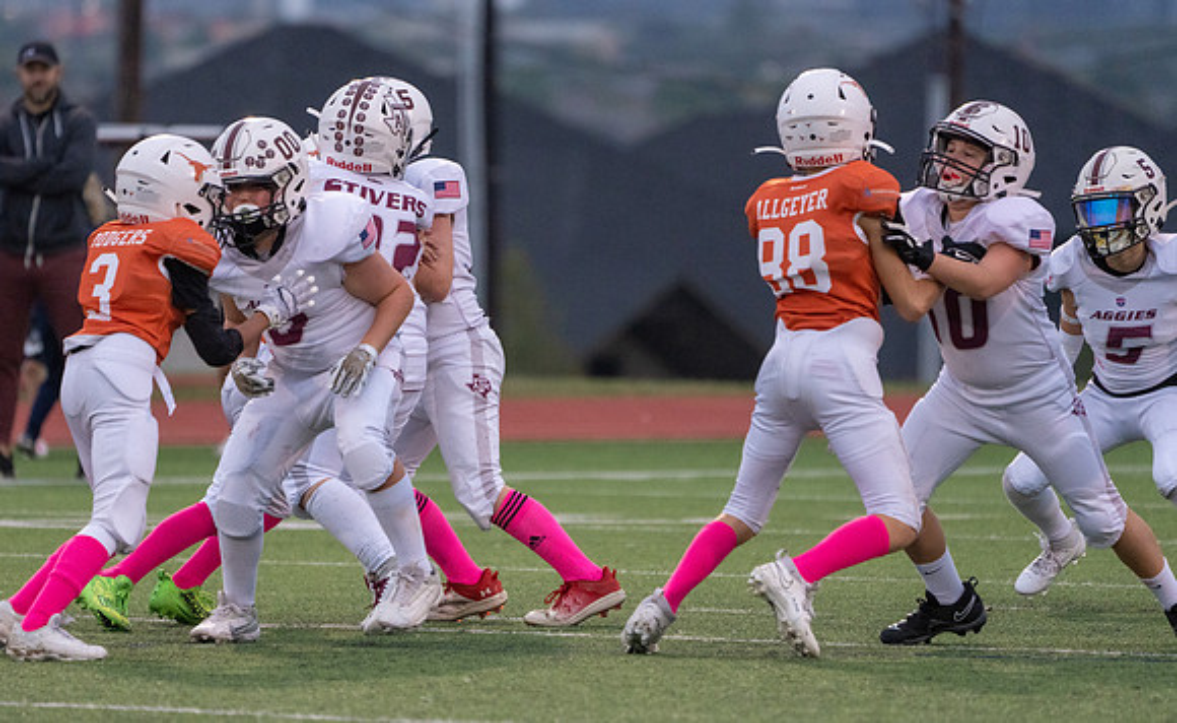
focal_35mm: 474
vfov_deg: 2.7
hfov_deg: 4.5
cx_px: 522
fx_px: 15122
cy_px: 370
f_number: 5.6
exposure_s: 1/1000
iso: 4000
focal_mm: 400
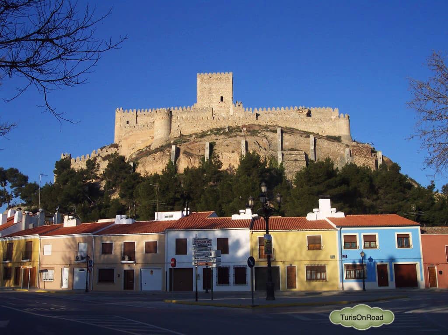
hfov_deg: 49.0
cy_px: 168
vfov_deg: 37.7
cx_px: 224
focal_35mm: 38
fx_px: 492
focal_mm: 8
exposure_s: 1/500
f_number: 4.8
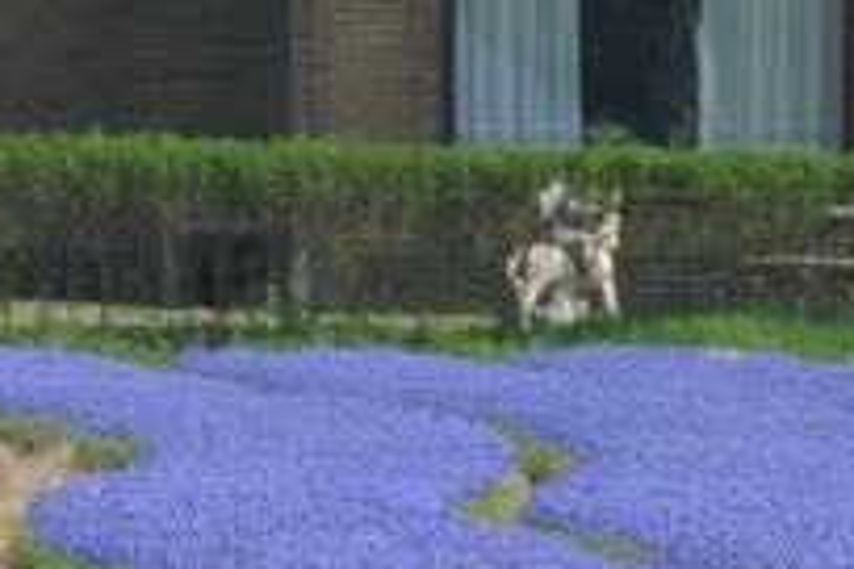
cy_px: 573
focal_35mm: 1335
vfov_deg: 1.0
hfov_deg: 1.5
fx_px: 31667
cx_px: 318
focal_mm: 130
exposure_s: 1/800
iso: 200
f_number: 5.6
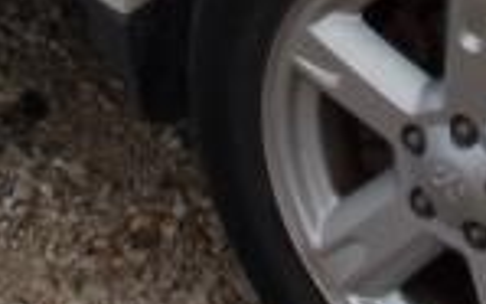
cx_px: 281
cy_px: -392
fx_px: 1814
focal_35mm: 137
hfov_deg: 15.3
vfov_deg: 8.8
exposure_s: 1/280
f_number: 3.3
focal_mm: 4.3
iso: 80
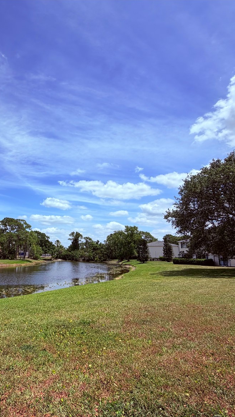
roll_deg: -0.5
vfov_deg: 83.8
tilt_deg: +9.5
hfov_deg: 51.2
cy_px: 215
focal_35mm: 21
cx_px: 56
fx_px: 233
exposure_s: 1/1368
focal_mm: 2.22
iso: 20
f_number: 2.2
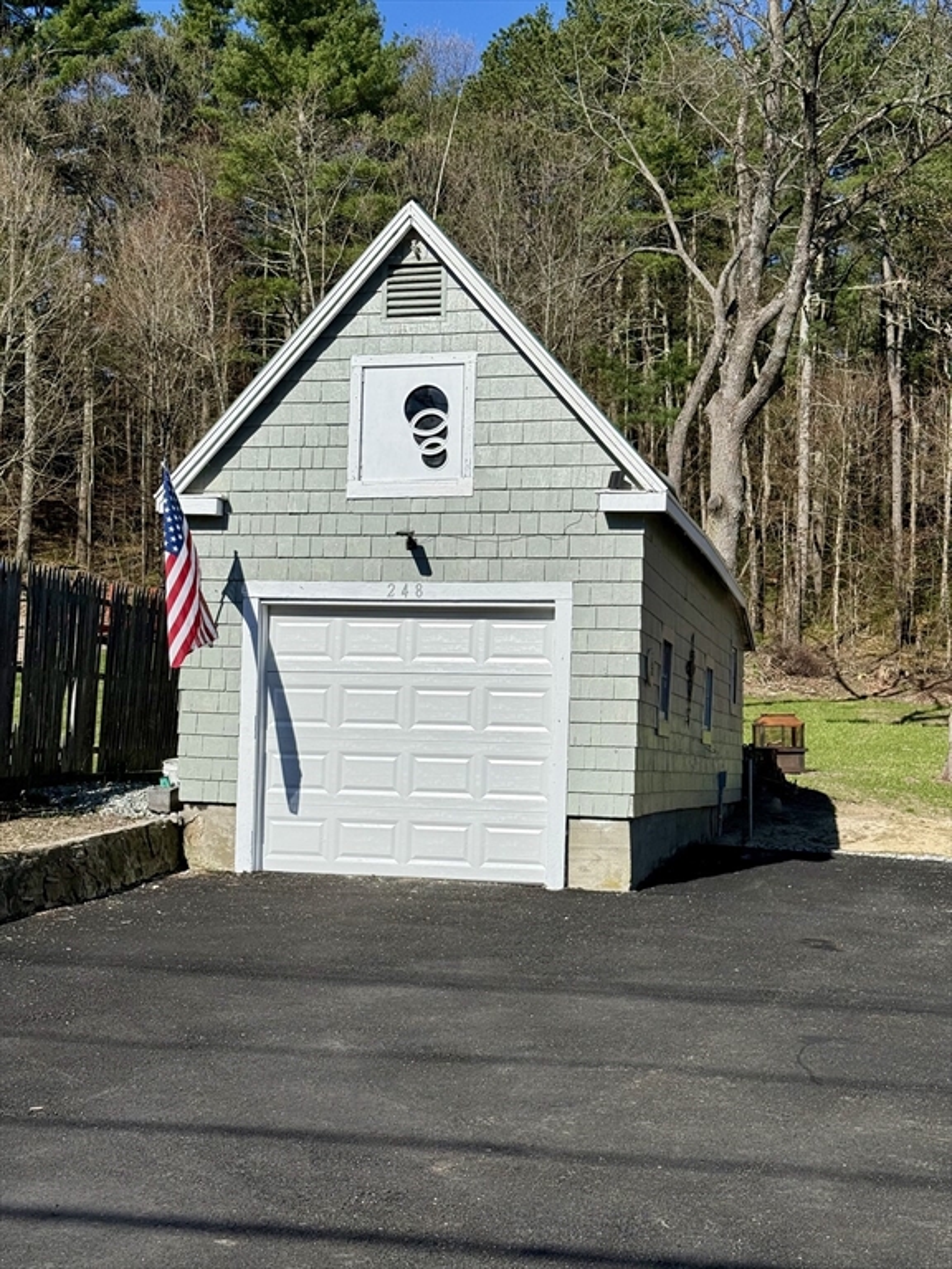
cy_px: 634
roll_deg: -1.7
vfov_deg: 39.7
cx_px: 476
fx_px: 1760
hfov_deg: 30.3
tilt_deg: +5.3
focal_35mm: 48
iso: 64
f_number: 1.78
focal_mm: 6.76
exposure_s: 1/11364
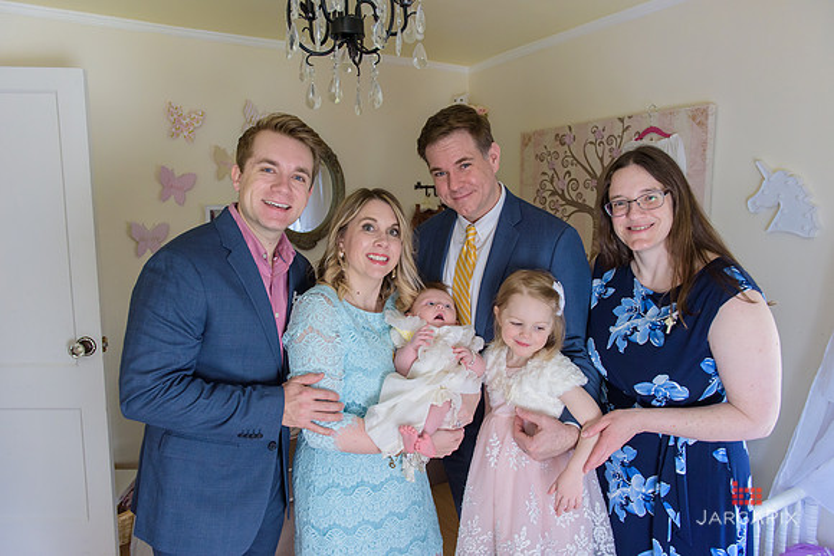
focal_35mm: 24
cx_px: 417
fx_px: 556
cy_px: 278
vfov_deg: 53.2
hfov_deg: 73.7
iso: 1600
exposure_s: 1/125
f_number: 3.2
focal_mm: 24
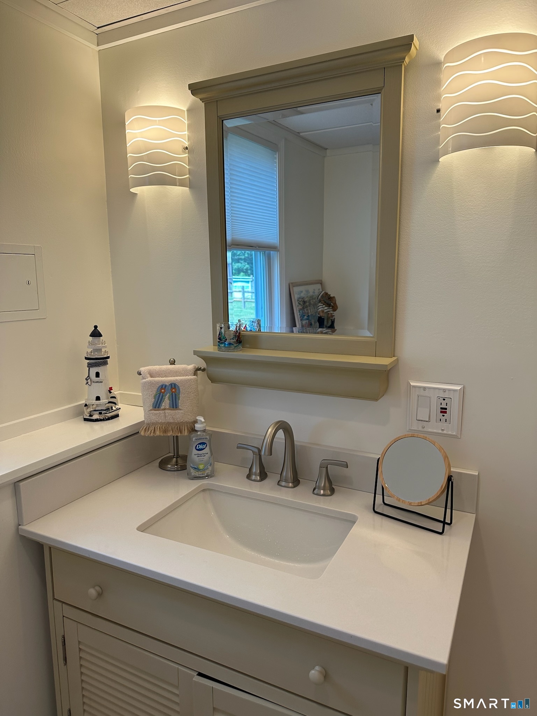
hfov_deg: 56.8
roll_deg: -2.3
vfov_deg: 71.6
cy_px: 358
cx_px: 268
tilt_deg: -8.4
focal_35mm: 24
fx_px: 496
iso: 80
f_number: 1.78
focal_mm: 6.86
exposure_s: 1/160
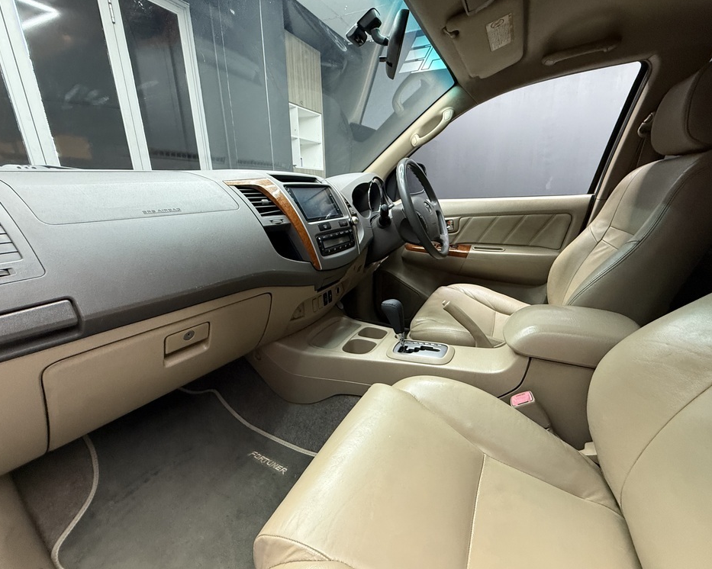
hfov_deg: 96.7
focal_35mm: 15
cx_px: 374
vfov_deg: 84.0
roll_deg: -0.1
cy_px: 288
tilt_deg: -16.8
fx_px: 316
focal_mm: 2.22
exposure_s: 1/50
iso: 400
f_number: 2.2
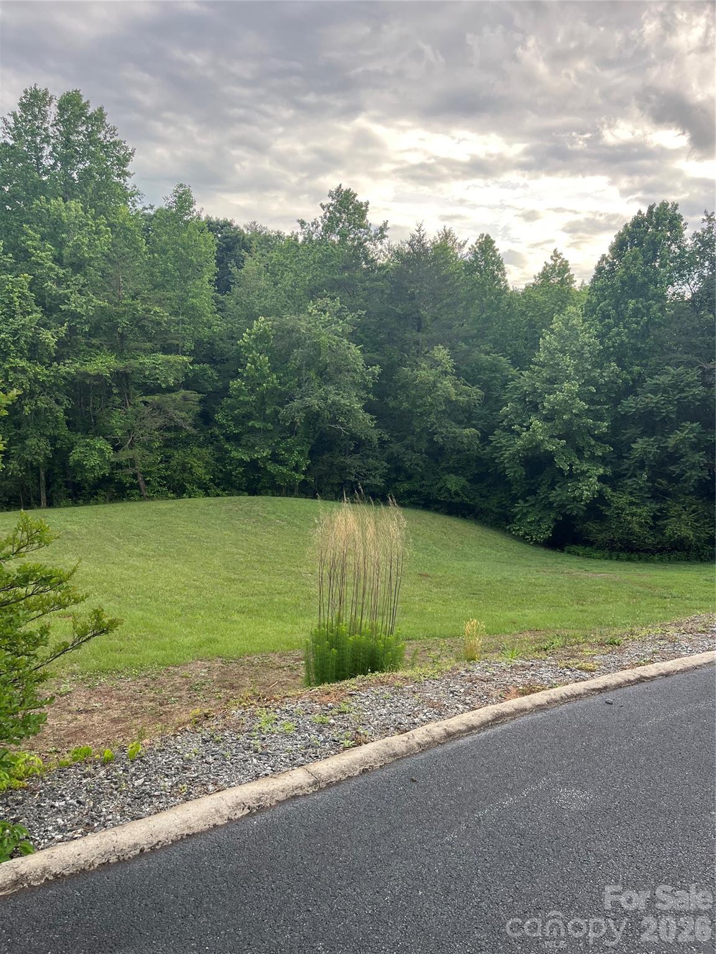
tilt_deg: -8.2
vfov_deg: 67.3
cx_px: 358
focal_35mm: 26
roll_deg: -0.1
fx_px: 717
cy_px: 477
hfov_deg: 53.1
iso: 50
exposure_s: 1/413
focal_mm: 5.1
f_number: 1.6
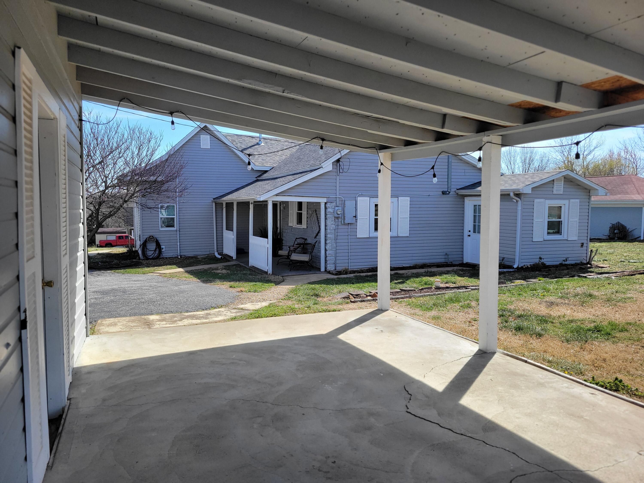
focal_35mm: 26
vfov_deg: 53.1
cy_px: 242
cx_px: 322
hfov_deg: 67.3
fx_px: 484
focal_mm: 5.4
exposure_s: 1/1449
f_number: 1.8
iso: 40
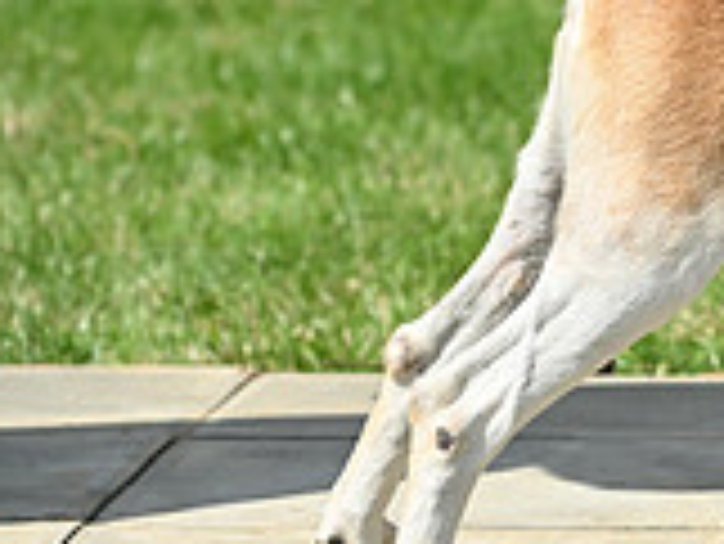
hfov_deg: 5.5
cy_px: 7
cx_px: 1246
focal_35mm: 354
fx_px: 7409
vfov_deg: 4.2
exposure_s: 1/1250
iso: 180
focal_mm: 102
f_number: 4.5
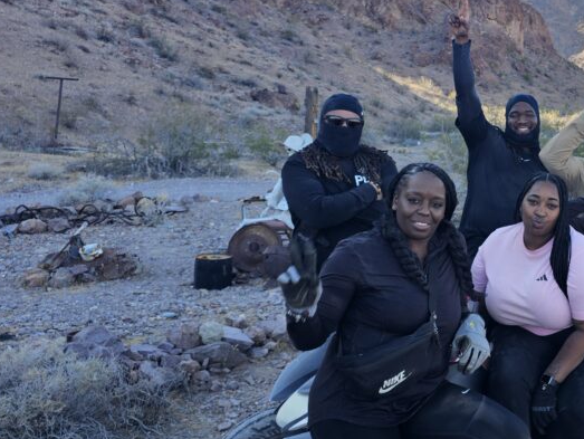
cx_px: 542
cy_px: 174
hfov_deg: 38.7
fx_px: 760
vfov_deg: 32.1
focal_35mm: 45
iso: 12
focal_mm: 6.3
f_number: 1.7
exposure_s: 1/120
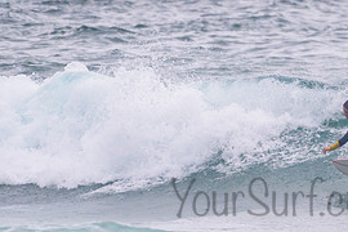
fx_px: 12730
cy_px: 130
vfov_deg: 1.0
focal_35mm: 1317
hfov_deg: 1.6
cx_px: 389
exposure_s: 1/2000
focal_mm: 500
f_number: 5.6
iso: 1100
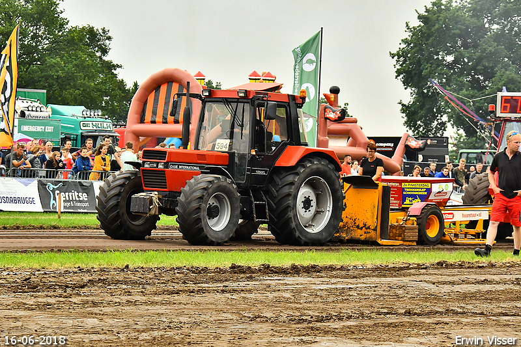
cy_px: 174
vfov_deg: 8.2
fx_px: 2431
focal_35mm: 168
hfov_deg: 12.2
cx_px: 260
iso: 500
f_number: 9
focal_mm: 112
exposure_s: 1/320
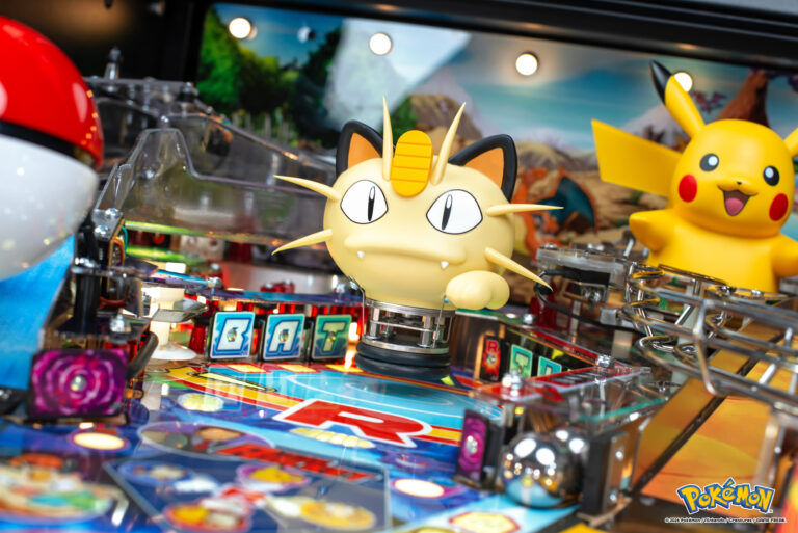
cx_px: 399
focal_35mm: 50
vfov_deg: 27.0
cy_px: 266
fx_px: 1109
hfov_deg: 39.6
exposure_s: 1/80
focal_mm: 50
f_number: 6.3
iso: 320
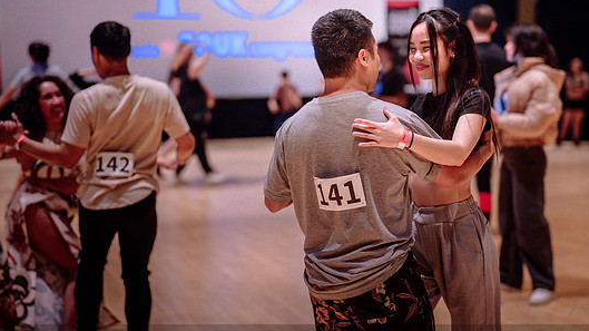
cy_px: 173
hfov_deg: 31.4
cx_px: 356
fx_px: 1046
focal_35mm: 67
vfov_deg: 18.0
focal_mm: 50
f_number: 1.4
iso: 1600
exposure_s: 1/250
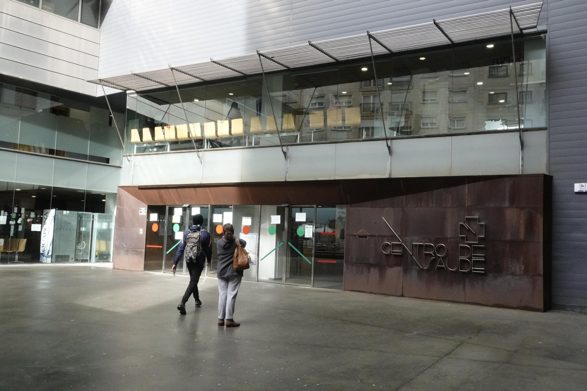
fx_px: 505
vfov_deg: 42.3
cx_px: 294
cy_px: 196
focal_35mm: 31
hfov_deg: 60.3
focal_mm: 11.26
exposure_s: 1/200
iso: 2500
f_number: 11
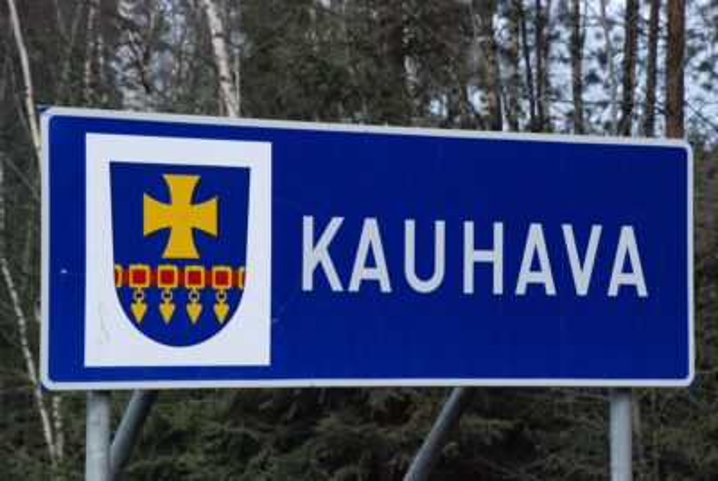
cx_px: 359
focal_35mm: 142
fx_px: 2846
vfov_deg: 9.7
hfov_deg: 14.4
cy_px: 240
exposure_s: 1/1250
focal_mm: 95
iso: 1600
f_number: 10
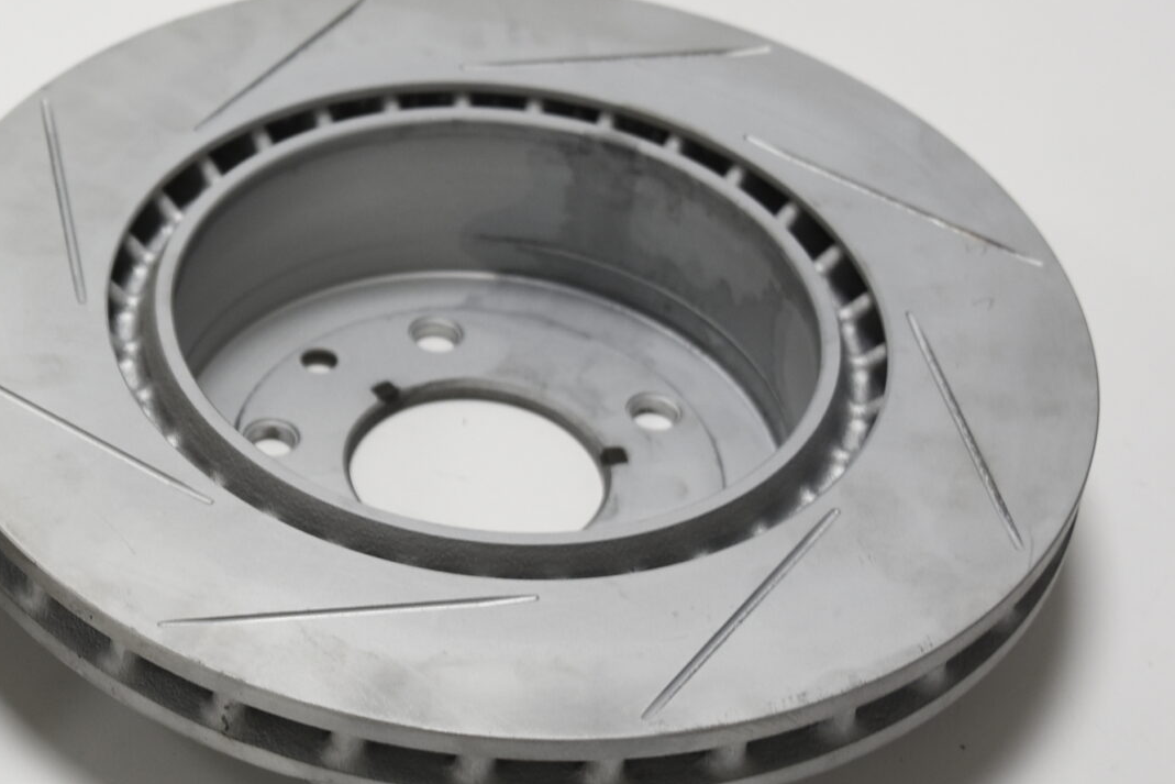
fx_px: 3401
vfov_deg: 13.1
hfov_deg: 18.9
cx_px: -82
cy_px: 371
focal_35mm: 104
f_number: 2.8
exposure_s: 1/100
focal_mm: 29
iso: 320
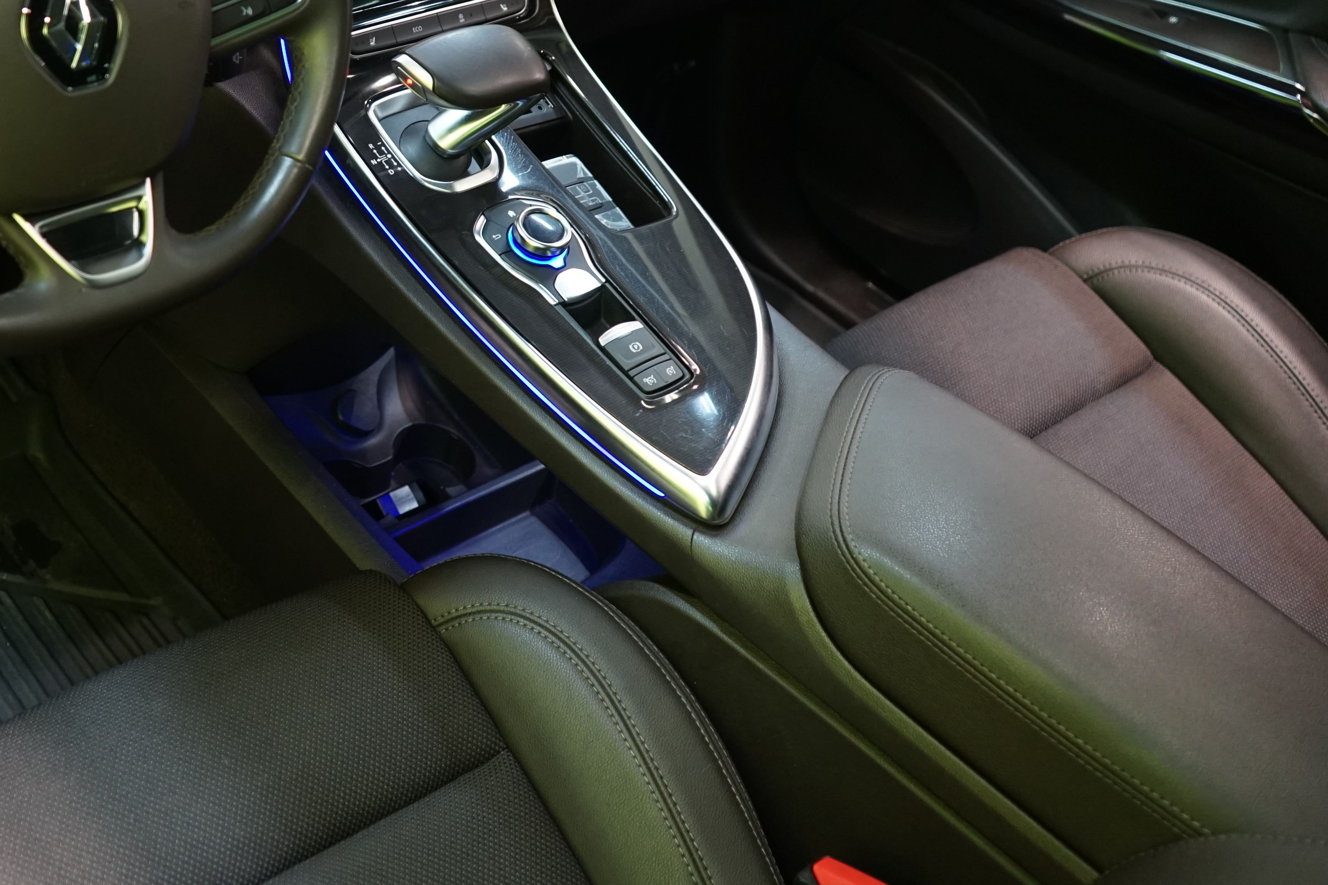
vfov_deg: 29.2
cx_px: 261
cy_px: 179
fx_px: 1660
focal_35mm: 45
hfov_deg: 41.7
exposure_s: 1/30
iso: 1250
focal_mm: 28
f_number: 3.5
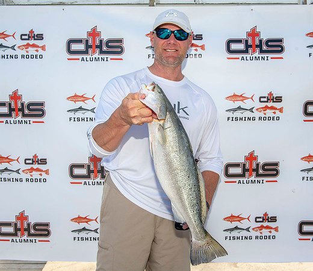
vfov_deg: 40.4
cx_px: 171
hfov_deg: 46.0
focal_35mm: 38
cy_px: 138
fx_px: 368
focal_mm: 32
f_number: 8
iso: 125
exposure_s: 1/200
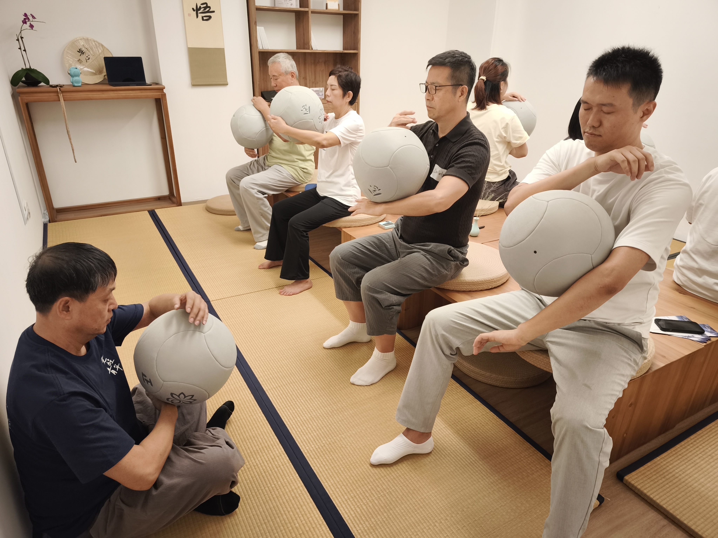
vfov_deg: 58.9
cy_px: 269
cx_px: 359
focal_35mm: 23
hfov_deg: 73.9
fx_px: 477
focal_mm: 6.57
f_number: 1.6
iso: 320
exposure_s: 1/100
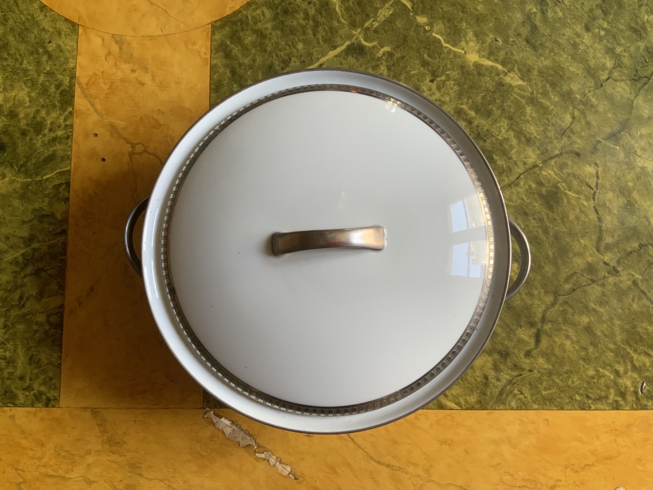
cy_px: 245
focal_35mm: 29
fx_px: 547
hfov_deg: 61.7
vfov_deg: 48.2
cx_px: 326
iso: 64
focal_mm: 3
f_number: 1.8
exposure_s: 1/50
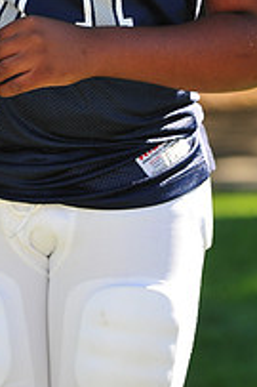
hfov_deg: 3.0
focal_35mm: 457
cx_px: 36
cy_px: -63
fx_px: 4902
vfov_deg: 4.5
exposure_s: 1/320
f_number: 4.5
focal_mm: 160
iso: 200
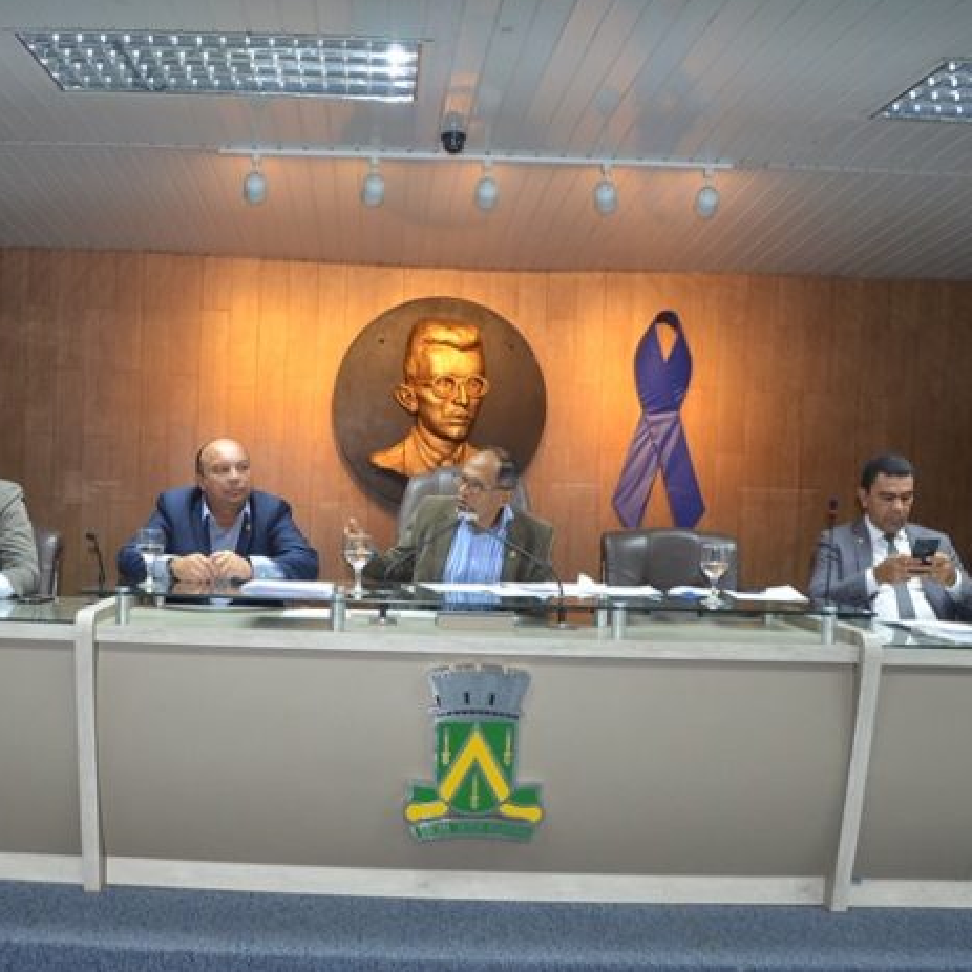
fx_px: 1207
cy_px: 524
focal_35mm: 38
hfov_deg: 43.4
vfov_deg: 43.8
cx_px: 351
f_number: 3.5
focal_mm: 18
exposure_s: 1/60
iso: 800
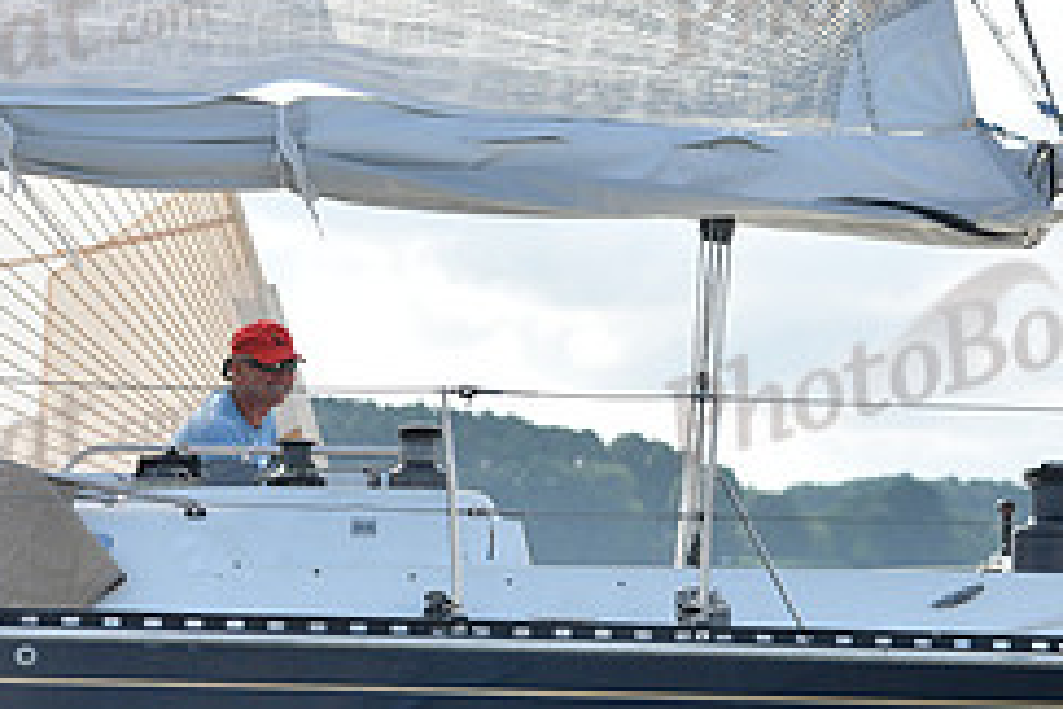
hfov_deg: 12.3
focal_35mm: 167
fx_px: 4931
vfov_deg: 8.2
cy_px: 641
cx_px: 442
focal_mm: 70
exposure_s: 1/2500
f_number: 3.5
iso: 320
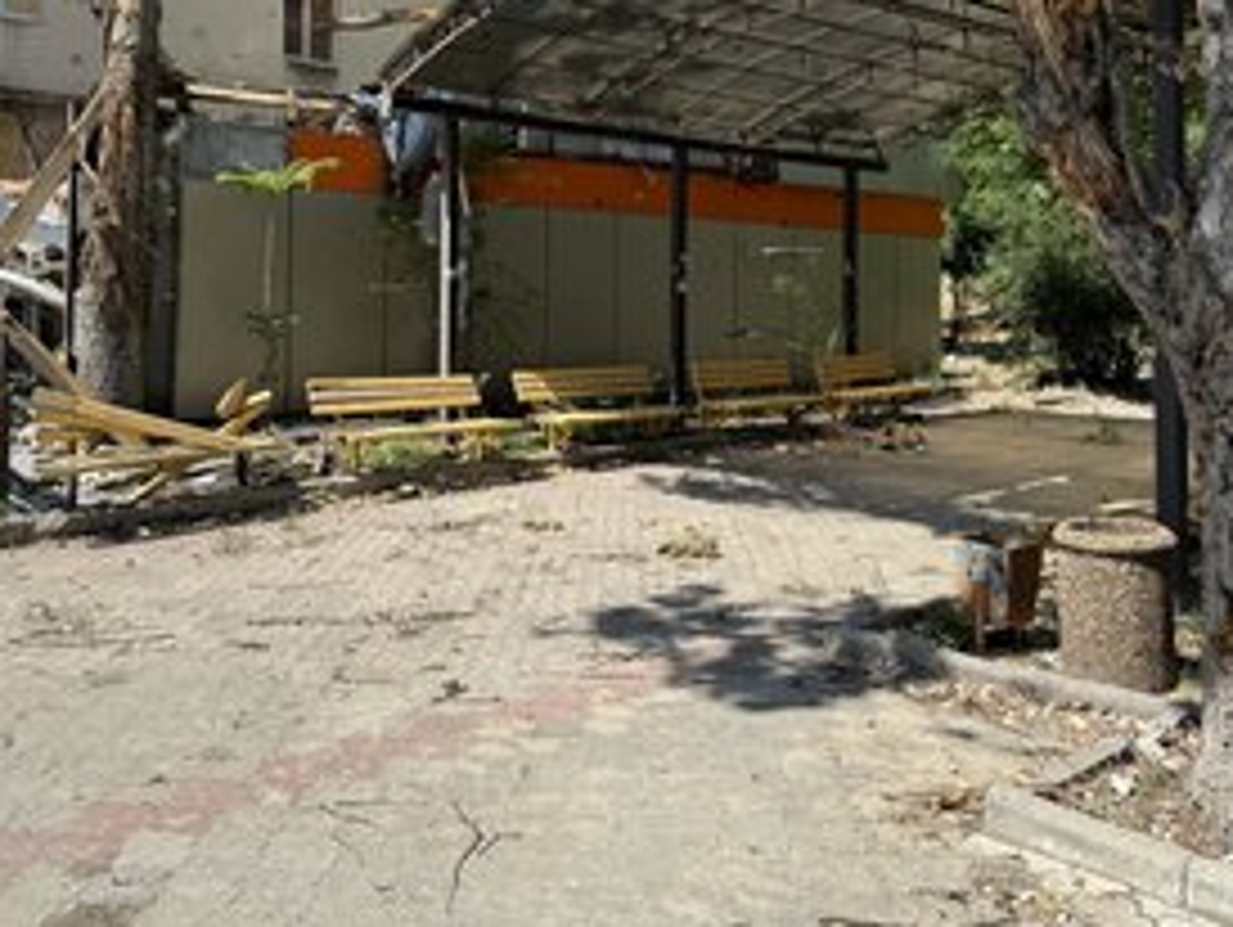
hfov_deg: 52.4
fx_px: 1248
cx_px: 536
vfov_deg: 39.9
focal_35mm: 35
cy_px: 261
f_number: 1.78
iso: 80
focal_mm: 6.86
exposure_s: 1/3413
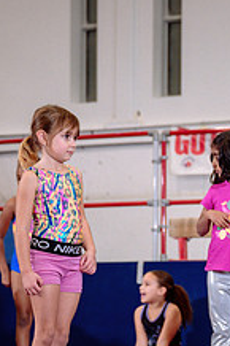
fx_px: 1545
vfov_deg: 12.7
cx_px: 292
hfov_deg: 8.4
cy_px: 290
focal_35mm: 161
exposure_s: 1/320
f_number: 3.5
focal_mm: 51
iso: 800
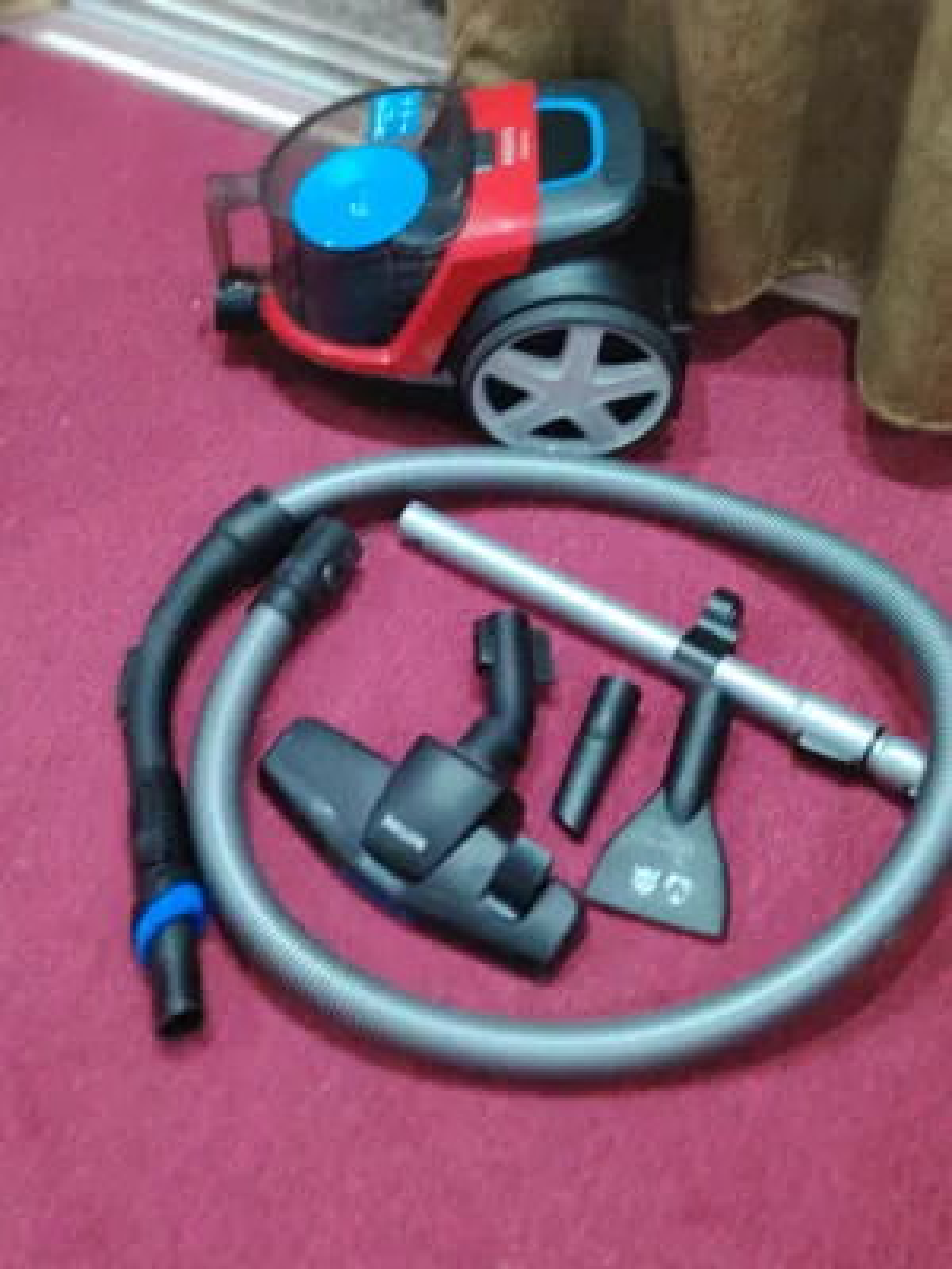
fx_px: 1760
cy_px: 634
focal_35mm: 48
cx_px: 476
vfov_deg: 39.7
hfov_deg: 30.3
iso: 1097
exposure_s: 1/25
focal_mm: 5.25
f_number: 4
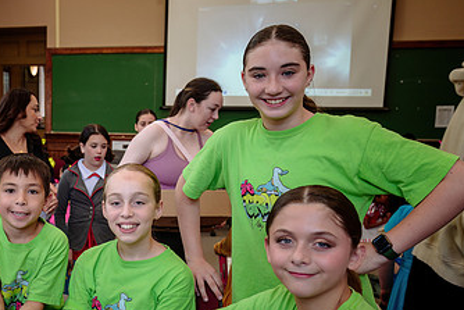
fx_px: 593
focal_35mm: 46
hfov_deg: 40.7
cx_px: 83
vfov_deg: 29.1
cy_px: 209
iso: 500
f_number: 4
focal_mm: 26.5
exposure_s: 1/200
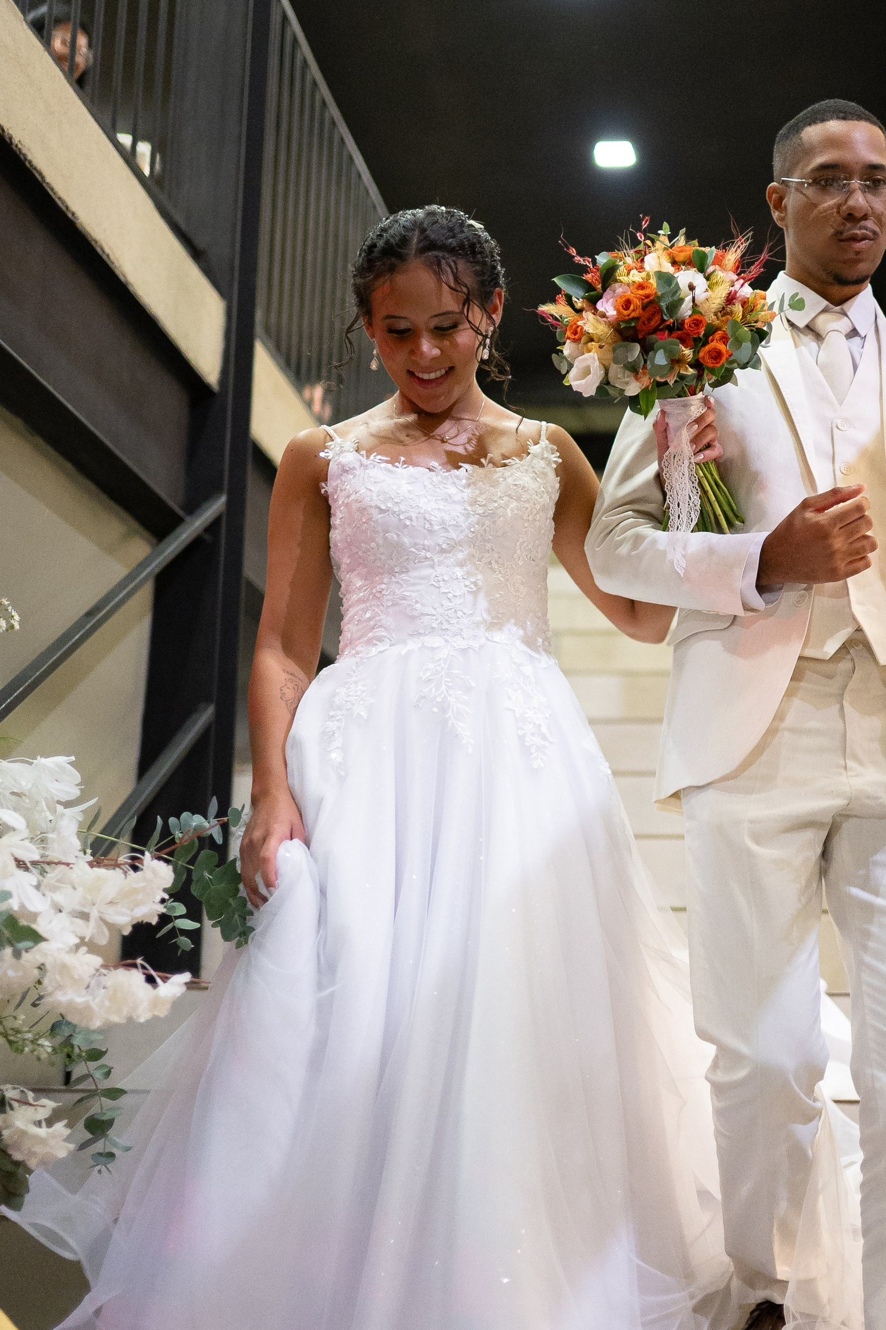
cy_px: 651
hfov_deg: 24.8
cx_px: 633
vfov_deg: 36.9
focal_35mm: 54
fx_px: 1994
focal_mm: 35
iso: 4000
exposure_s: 1/320
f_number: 1.4
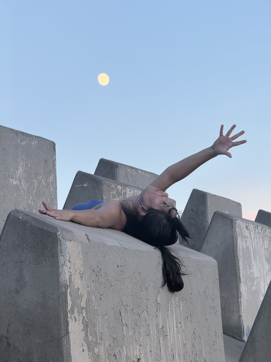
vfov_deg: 16.4
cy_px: 181
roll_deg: +3.1
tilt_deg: +8.2
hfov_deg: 12.3
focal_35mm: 120
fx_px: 1253
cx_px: 136
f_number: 2.8
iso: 100
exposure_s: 1/99
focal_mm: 15.66
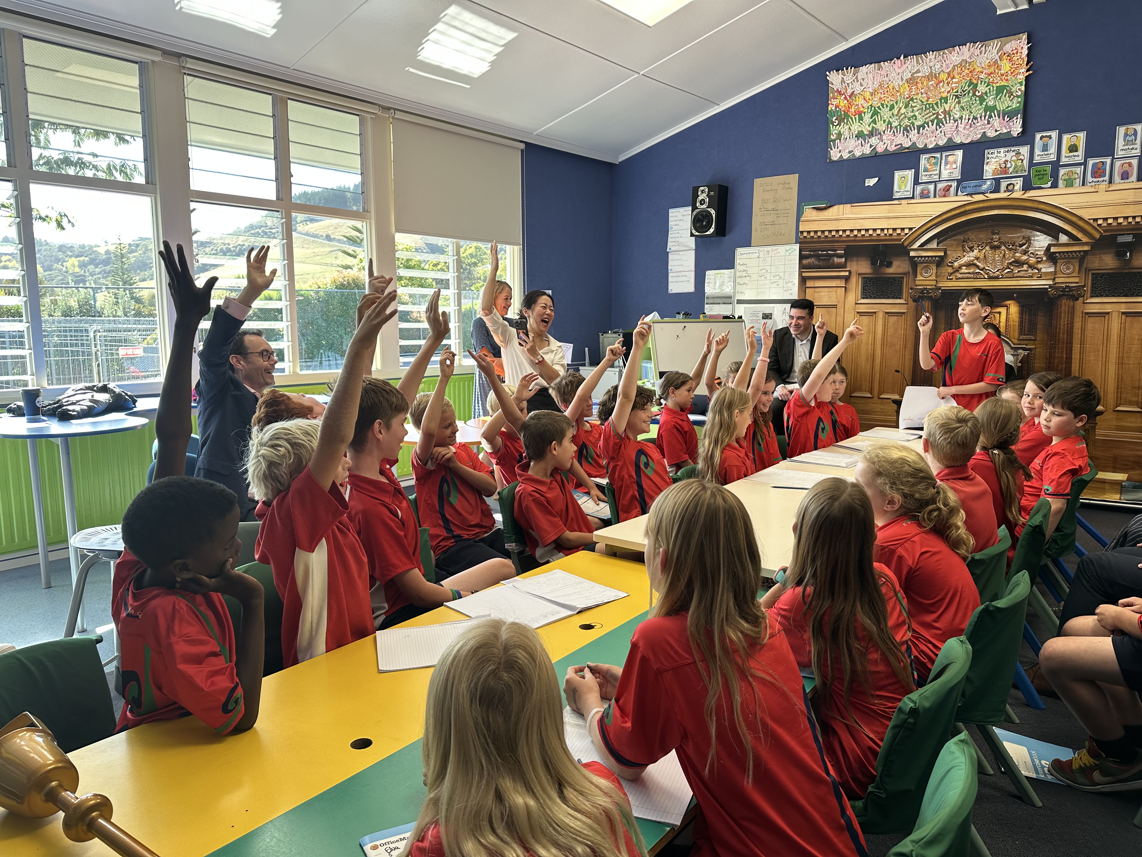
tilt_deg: -8.2
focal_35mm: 24
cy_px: 428
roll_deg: -0.1
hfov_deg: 71.6
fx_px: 792
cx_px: 571
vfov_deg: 56.8
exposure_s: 1/154
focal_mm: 6.86
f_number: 1.78
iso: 64
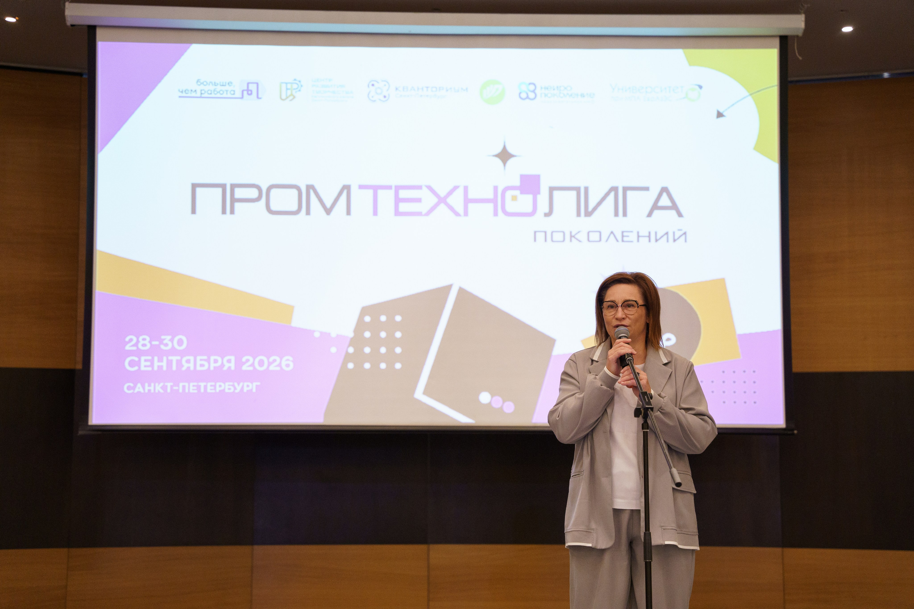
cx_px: 457
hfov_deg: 28.8
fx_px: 1777
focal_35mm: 70
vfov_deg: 19.5
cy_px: 304
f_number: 3.2
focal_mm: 70
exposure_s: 1/160
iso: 4000
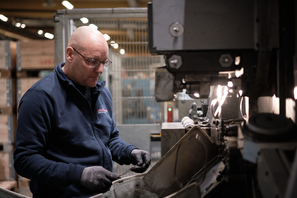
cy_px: 99
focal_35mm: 50
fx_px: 412
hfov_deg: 39.6
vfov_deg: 27.0
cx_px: 148
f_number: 1.4
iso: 200
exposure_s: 1/125
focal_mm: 33
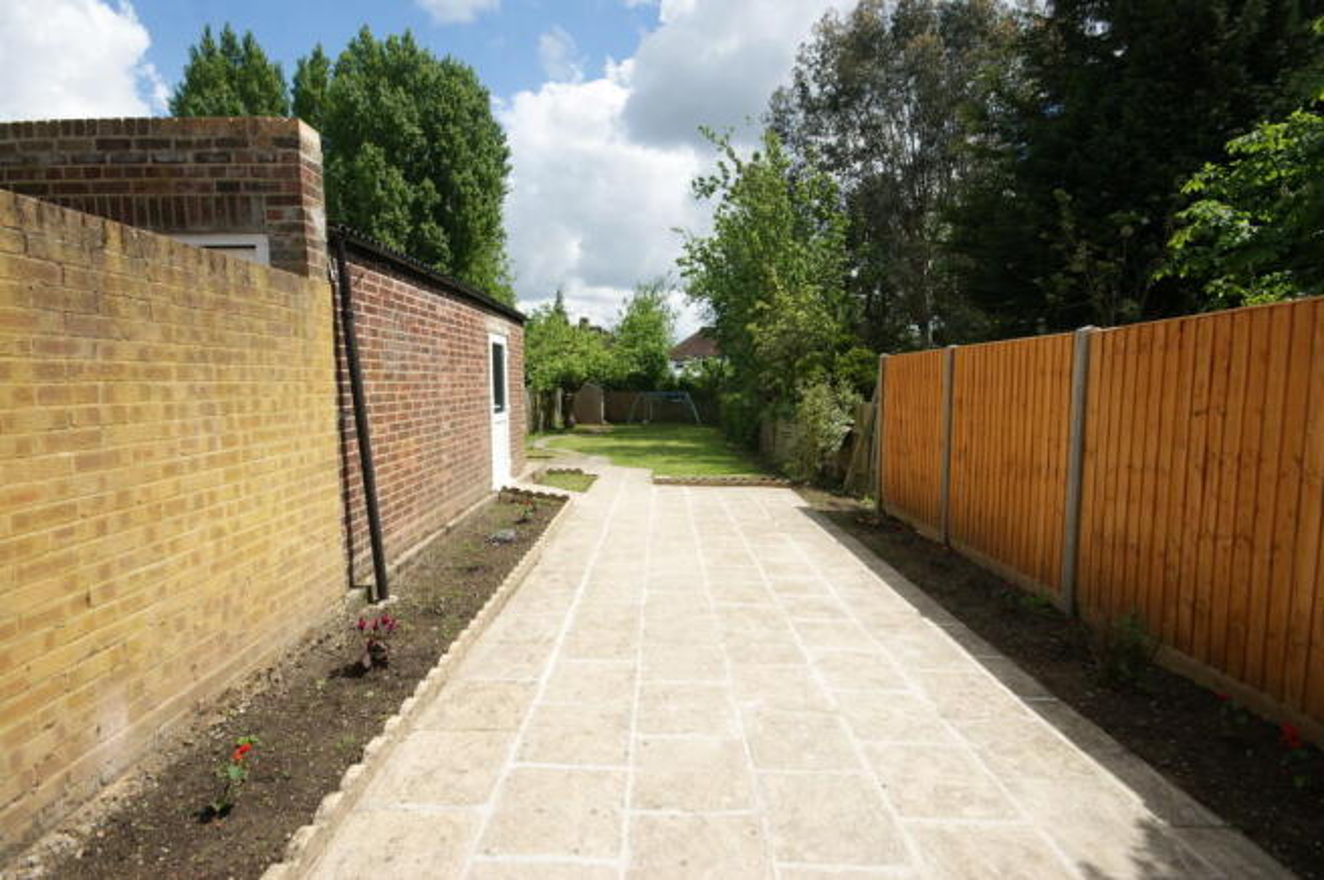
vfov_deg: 71.9
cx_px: 662
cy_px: 440
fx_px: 606
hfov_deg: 95.0
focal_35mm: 16
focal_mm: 11
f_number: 10
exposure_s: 1/125
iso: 100
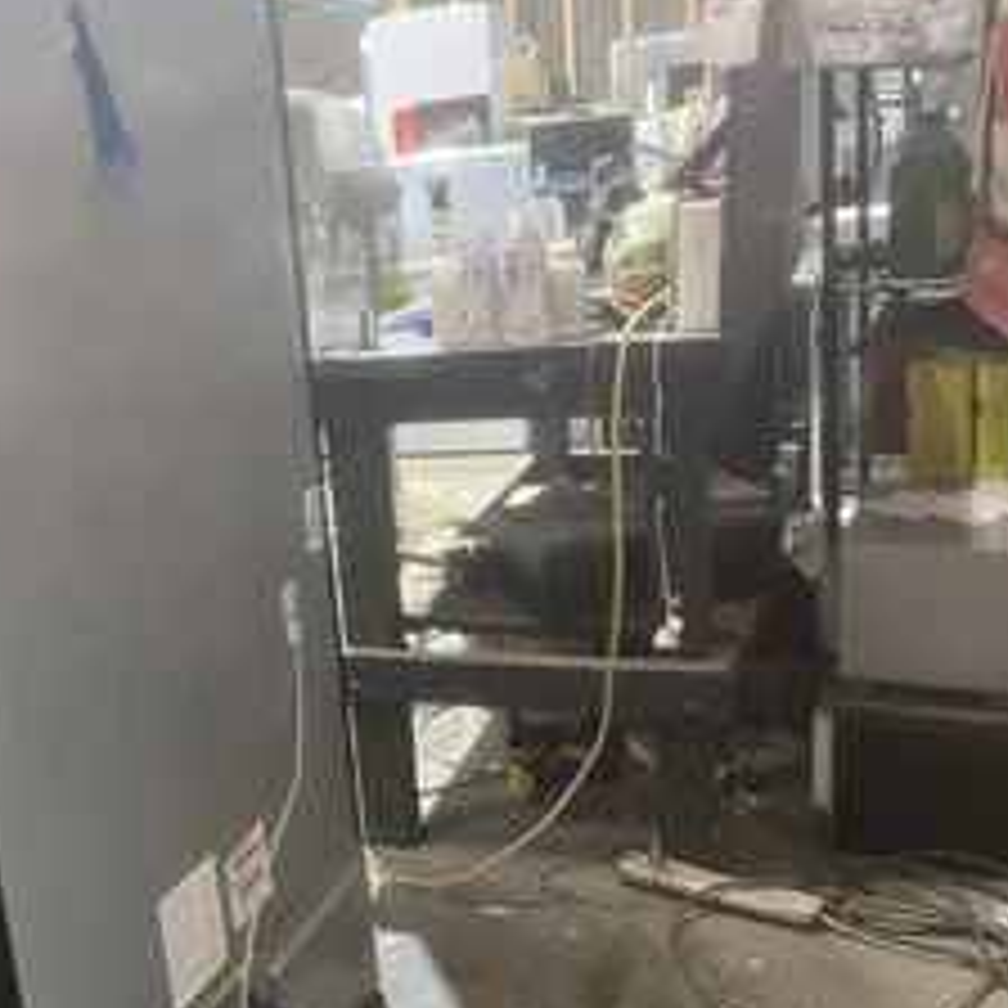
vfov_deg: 40.9
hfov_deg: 39.1
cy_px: 554
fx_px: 1351
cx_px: 180
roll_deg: +8.0
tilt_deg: -14.9
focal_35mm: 41
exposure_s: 1/60
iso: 250
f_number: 1.6
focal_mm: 5.1
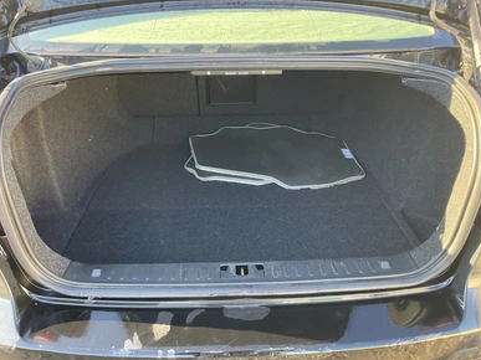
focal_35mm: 30
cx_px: 239
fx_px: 417
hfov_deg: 60.0
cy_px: 176
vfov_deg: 46.8
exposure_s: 1/89
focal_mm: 3
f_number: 1.8
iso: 64
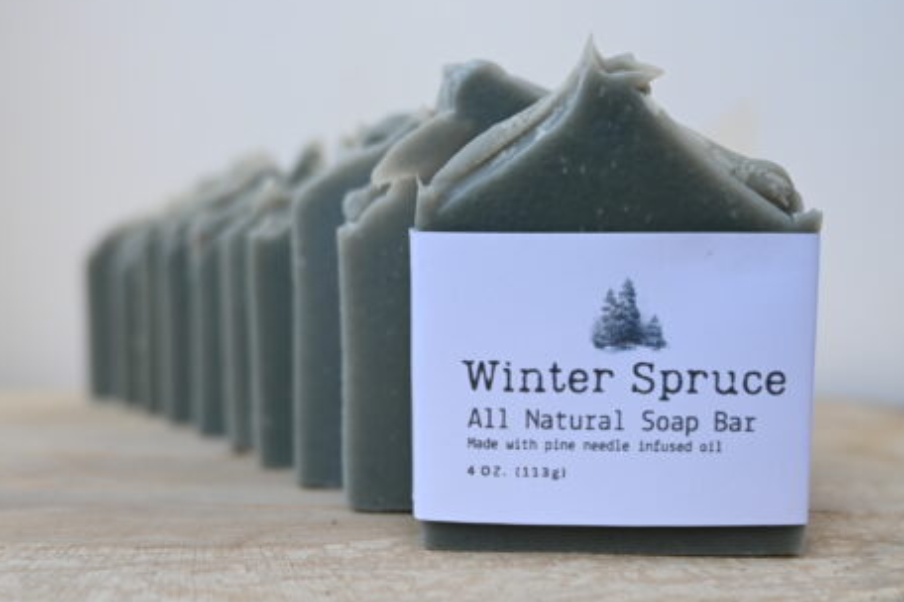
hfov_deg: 36.7
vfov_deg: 24.8
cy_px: 382
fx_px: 1364
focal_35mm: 54
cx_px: 426
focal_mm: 27.5
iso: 160
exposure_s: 1/500
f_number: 4
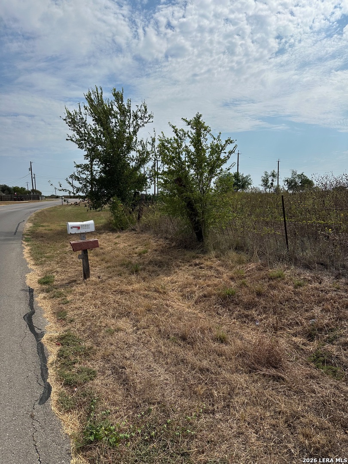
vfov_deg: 71.6
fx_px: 322
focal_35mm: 24
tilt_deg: -5.3
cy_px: 232
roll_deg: +0.9
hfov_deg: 56.8
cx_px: 174
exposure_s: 1/9709
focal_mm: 6.86
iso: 80
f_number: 1.78
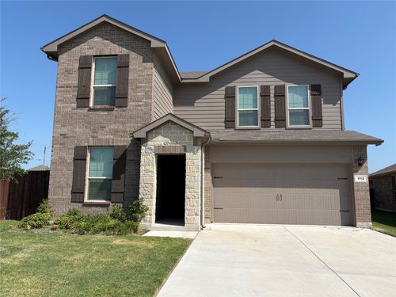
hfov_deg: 67.3
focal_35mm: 26
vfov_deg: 53.1
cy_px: 148
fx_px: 297
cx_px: 198
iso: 50
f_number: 1.6
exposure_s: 1/4329
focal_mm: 5.96
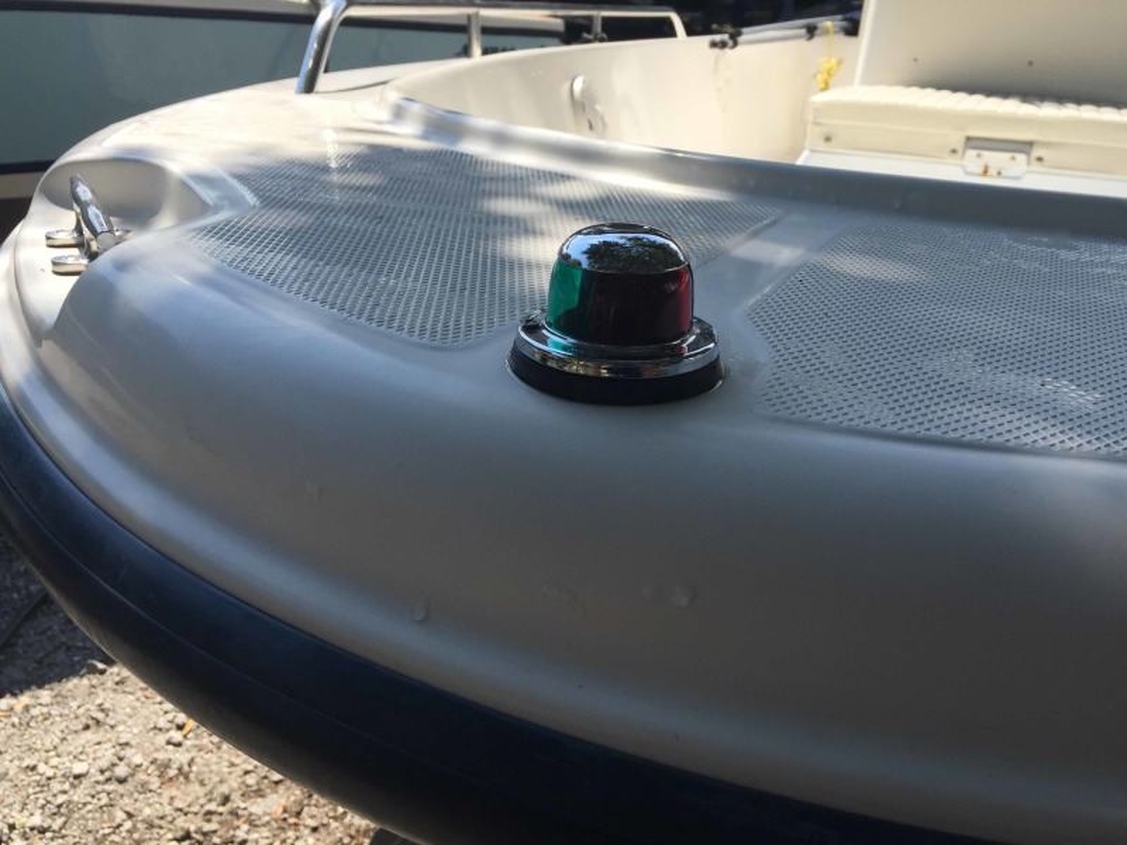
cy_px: 422
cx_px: 564
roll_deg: -1.4
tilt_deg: -27.4
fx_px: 944
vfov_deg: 48.2
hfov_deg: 61.7
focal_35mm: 29
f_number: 2.2
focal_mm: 4.15
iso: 32
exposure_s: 1/1647
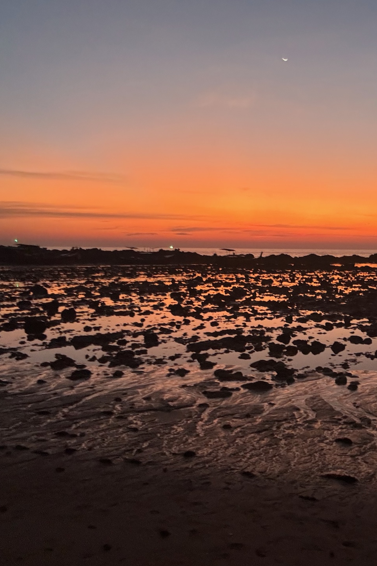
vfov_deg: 55.8
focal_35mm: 34
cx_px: 362
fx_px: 534
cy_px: 276
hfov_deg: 35.8
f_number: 1.9
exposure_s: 1/25
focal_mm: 2.69
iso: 320
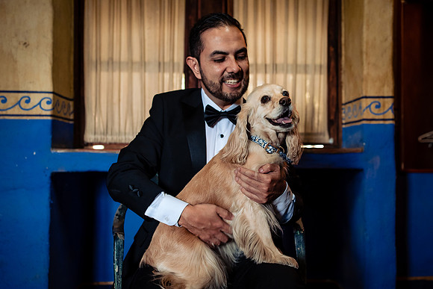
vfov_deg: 29.6
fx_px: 547
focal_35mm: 45
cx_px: 243
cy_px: 137
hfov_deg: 43.1
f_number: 2.8
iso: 800
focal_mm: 35
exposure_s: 1/100
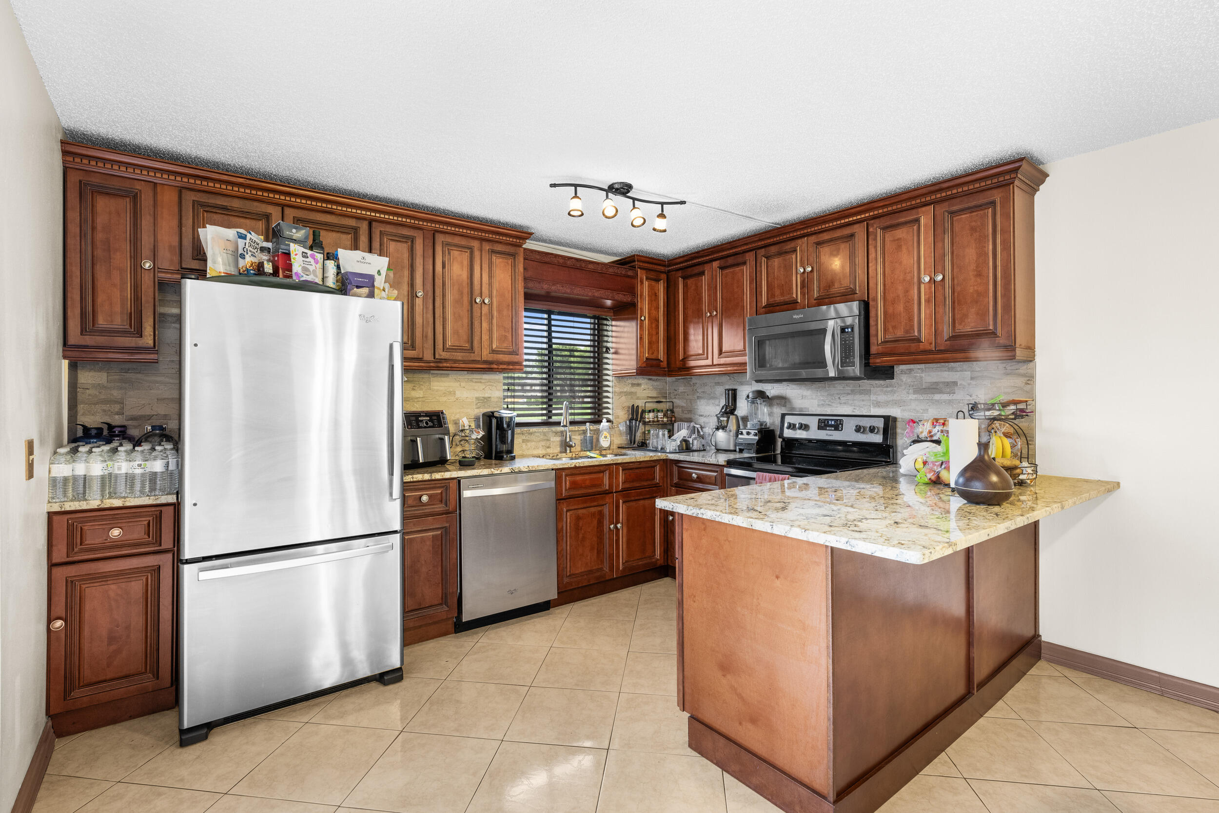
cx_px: 610
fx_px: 542
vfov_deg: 73.8
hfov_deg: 96.7
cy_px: 406
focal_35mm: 16
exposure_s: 1/1.67
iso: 500
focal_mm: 16
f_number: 8
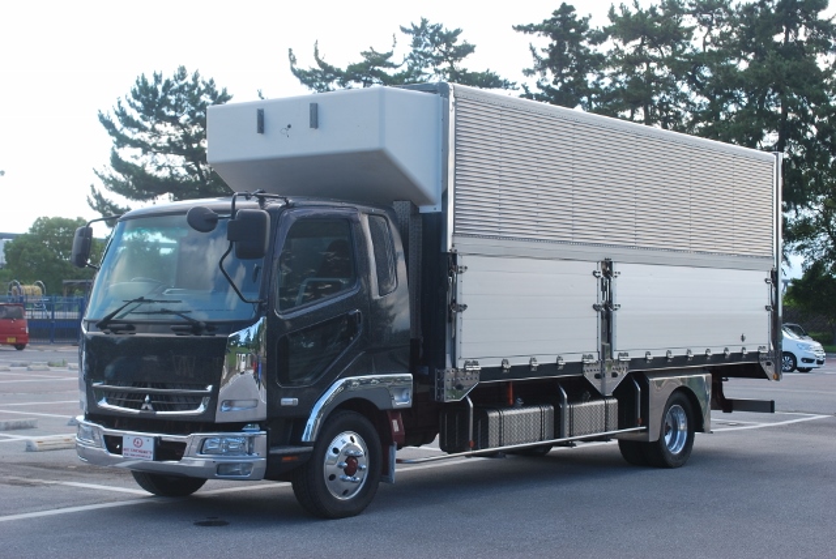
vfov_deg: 22.7
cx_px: 418
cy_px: 280
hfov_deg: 33.4
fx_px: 1395
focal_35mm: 60
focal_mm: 40
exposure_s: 1/80
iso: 100
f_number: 8
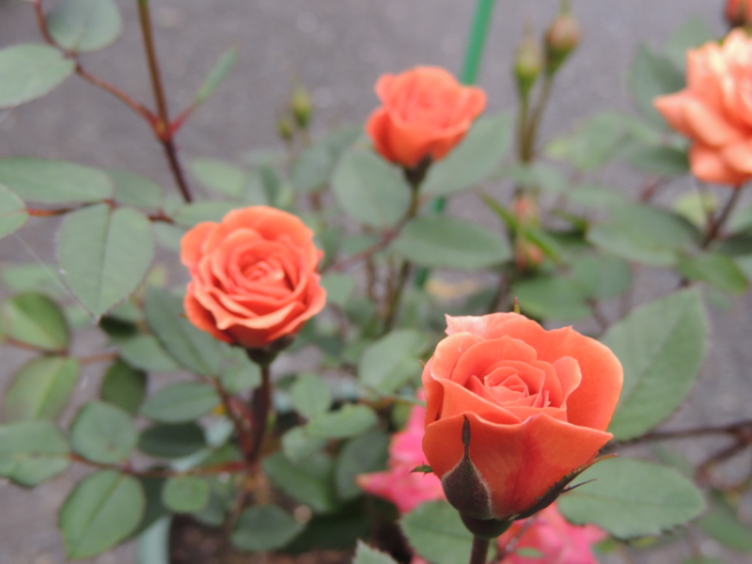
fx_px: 934
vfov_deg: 33.6
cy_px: 282
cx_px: 376
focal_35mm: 43
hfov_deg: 43.9
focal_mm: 7.6
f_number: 3.4
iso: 100
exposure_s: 1/60
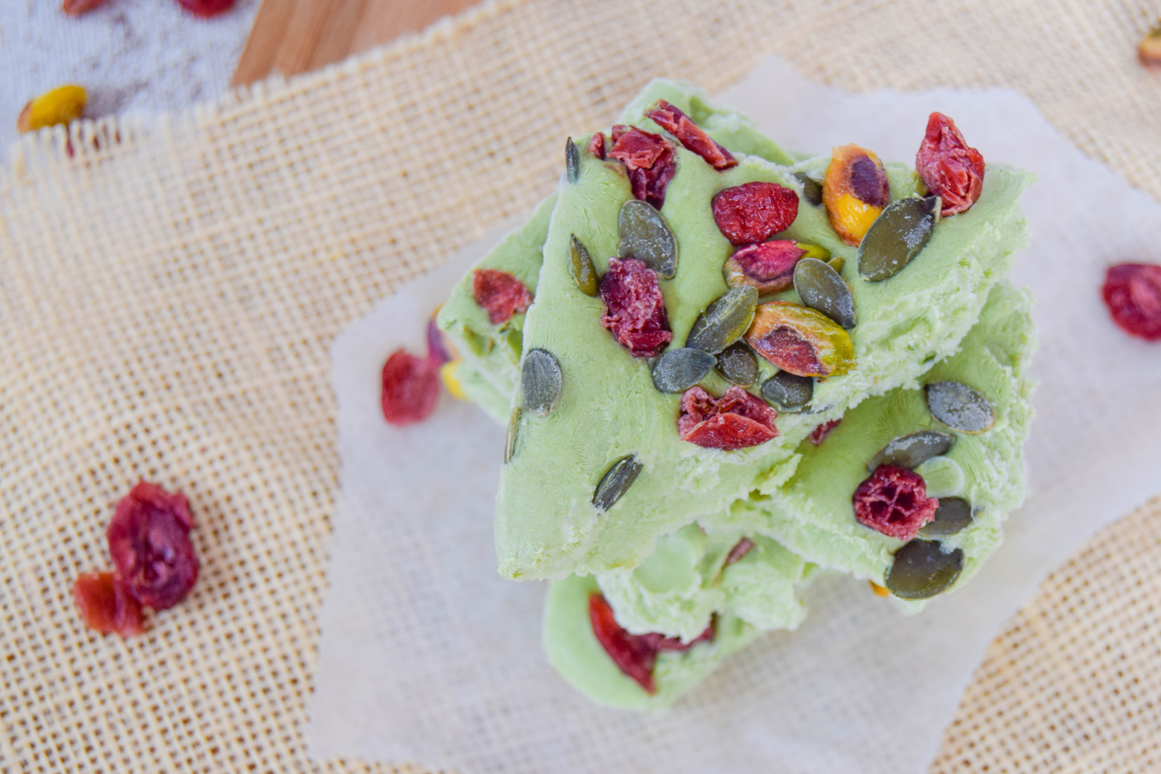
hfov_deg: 23.9
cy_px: 430
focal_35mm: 85
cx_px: 677
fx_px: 2741
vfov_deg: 16.1
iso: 400
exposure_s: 1/100
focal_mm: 48
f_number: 5.3
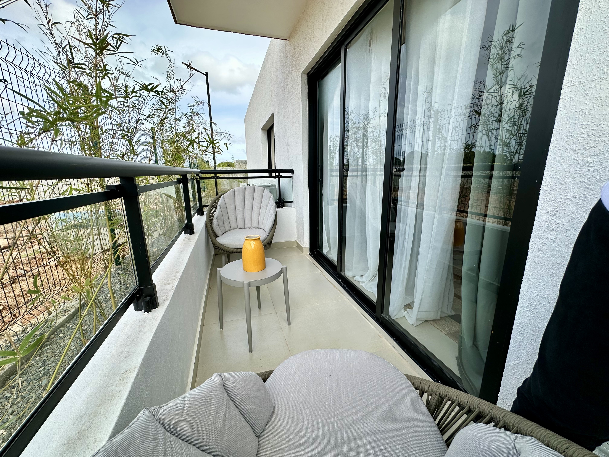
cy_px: 228
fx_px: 246
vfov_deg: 85.7
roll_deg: +0.2
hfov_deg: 102.1
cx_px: 304
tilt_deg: -12.2
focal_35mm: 14
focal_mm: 2.22
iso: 40
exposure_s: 1/1033
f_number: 2.2
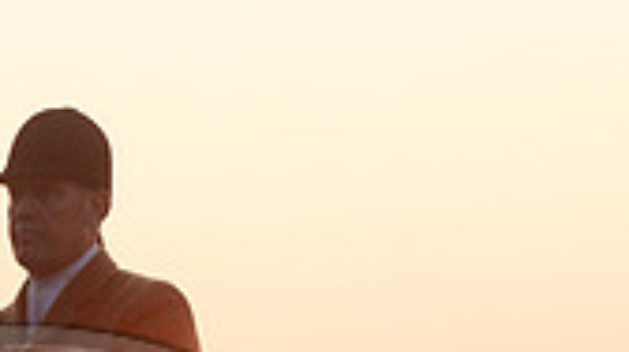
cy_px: 741
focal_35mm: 290
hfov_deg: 7.4
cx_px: 19
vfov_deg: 4.1
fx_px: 4831
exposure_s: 1/500
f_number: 8
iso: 2500
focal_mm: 80
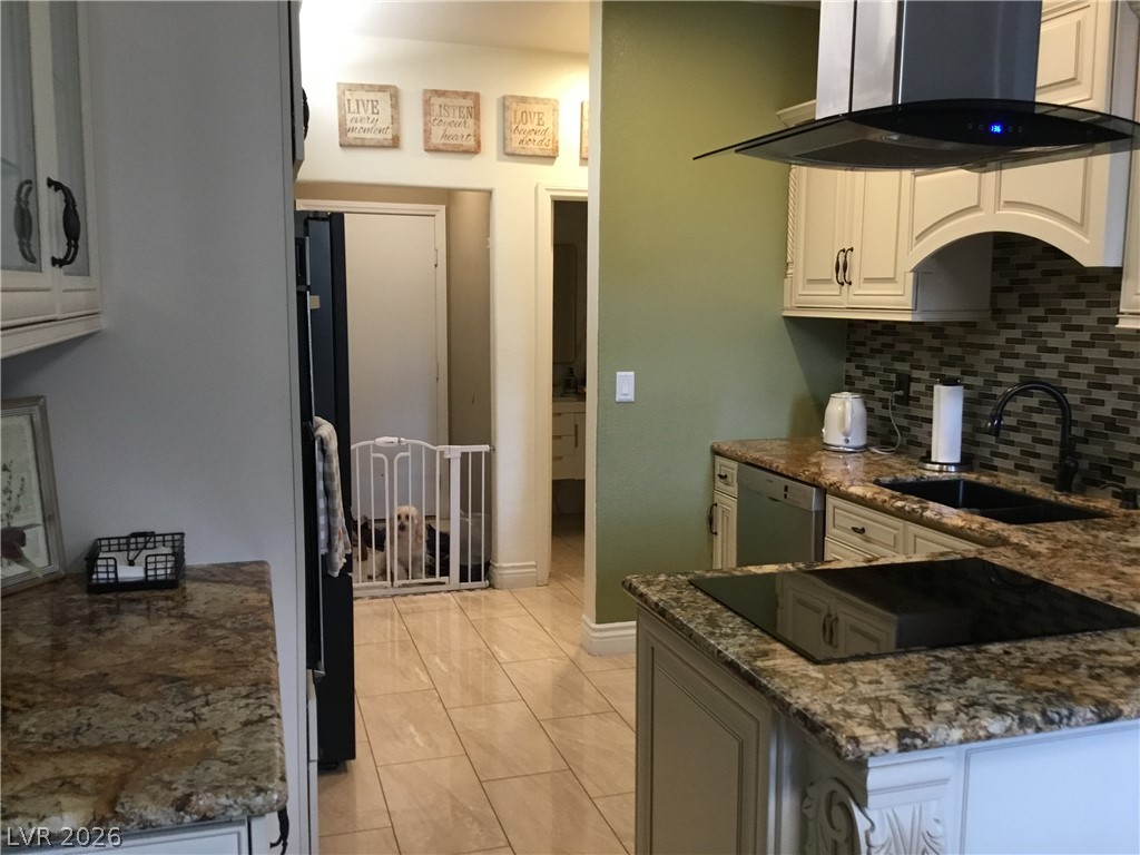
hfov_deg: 58.4
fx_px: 1021
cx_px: 570
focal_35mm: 31
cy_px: 428
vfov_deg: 45.4
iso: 125
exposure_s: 1/30
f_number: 2.4
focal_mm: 3.3
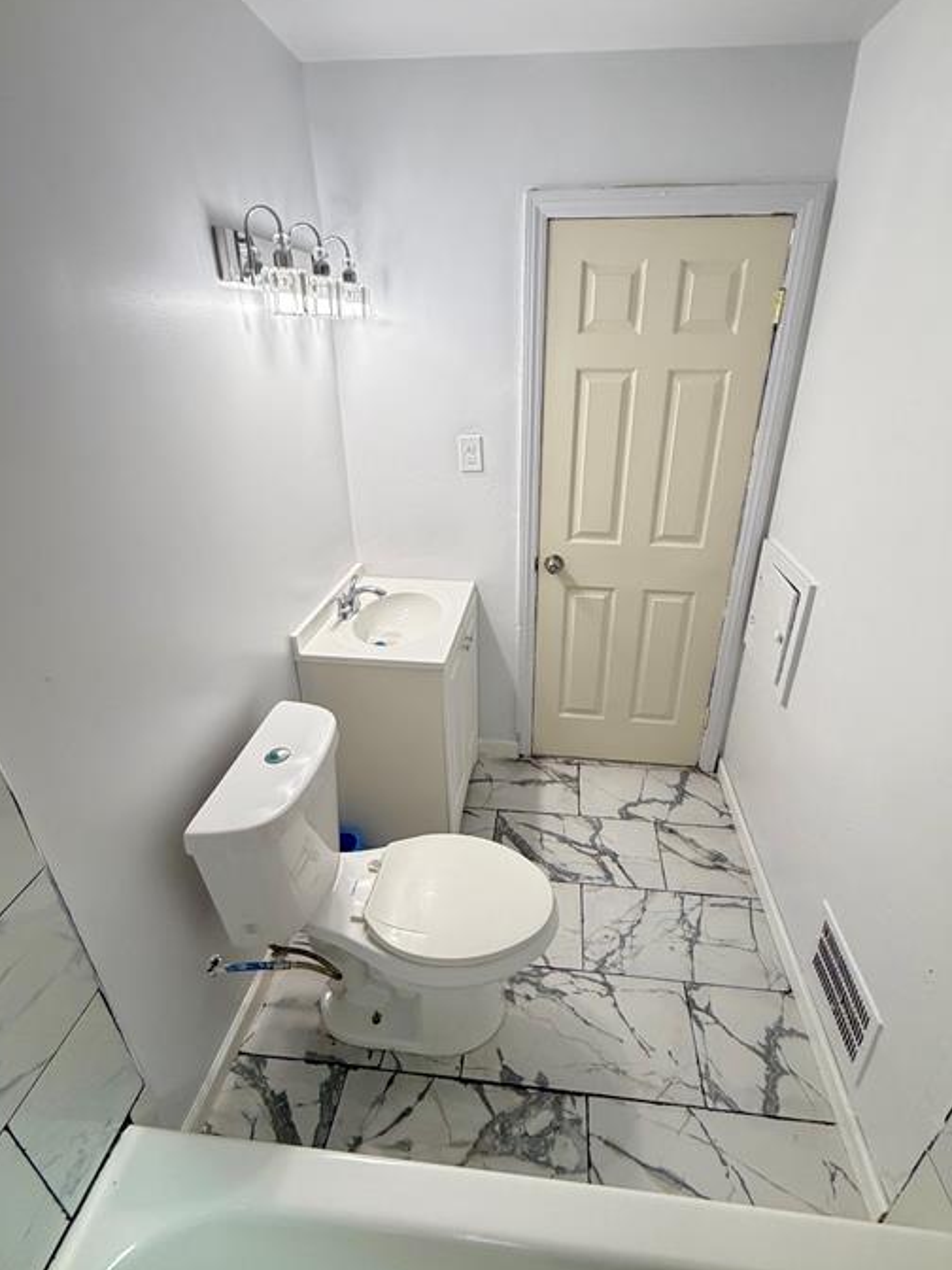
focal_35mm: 16
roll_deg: -0.8
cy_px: 592
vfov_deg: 94.4
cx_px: 499
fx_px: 587
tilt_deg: -23.6
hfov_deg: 78.1
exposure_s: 1/120
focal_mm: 2.22
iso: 320
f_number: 2.2
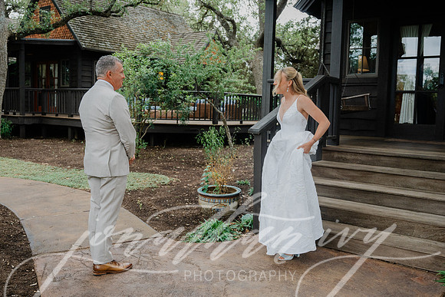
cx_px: 240
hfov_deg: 54.3
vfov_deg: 37.8
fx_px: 433
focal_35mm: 35
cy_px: 138
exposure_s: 1/640
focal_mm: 32.5
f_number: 3.5
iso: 450
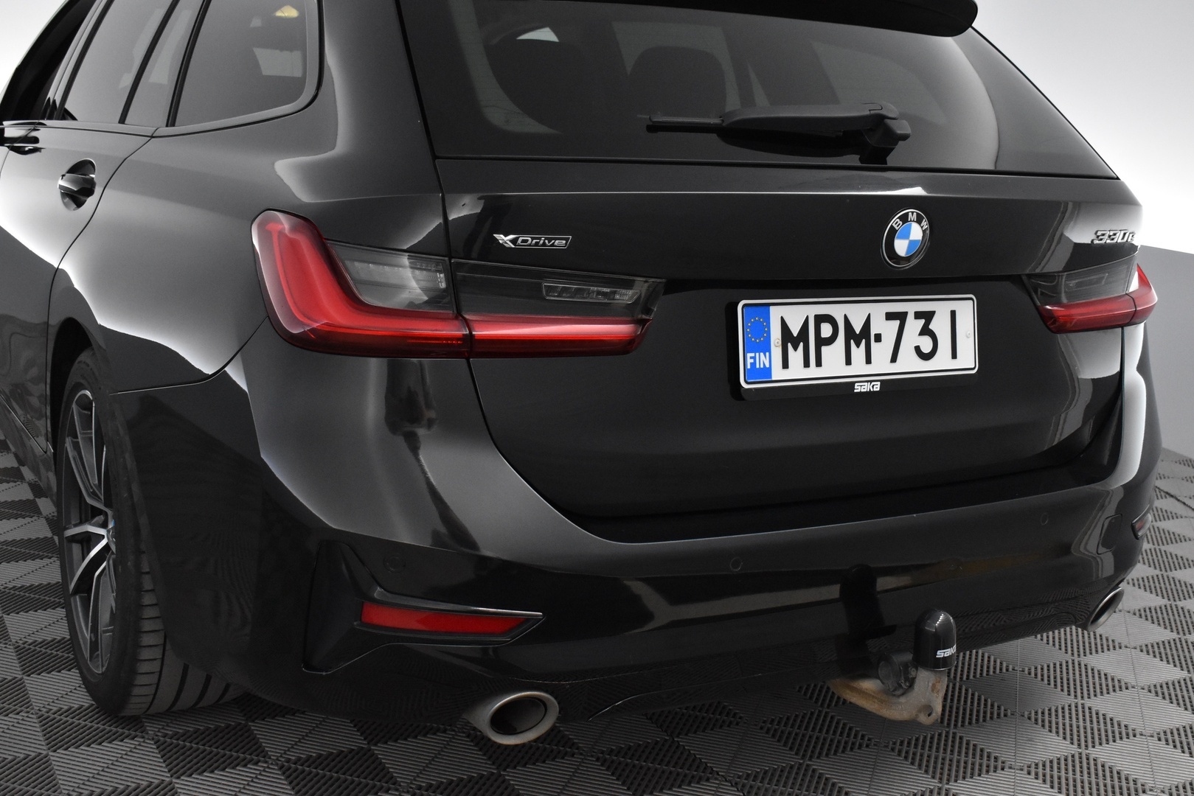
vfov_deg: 31.9
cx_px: 597
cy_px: 398
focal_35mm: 42
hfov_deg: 46.4
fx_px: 1393
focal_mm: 28
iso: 3200
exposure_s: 1/125
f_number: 5.6
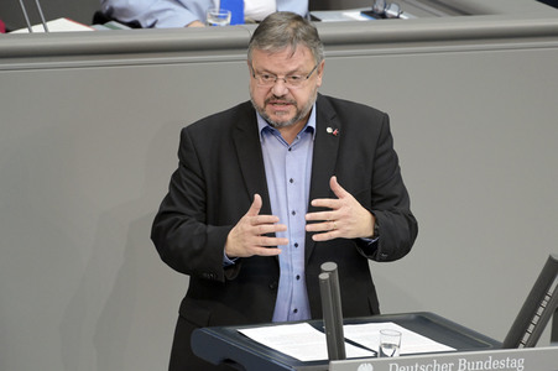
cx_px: 279
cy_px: 186
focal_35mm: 410
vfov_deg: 3.3
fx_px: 6350
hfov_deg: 5.0
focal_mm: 410
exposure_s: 1/320
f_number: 5.6
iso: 8000
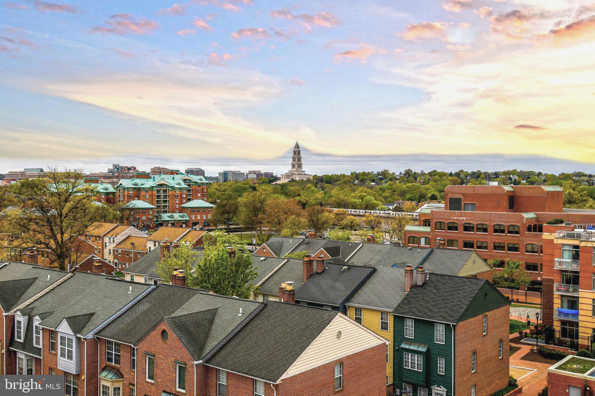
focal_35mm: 36
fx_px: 595
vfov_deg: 36.8
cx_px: 298
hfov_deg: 53.1
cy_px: 198
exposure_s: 1/250
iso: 140
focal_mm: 24
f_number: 8
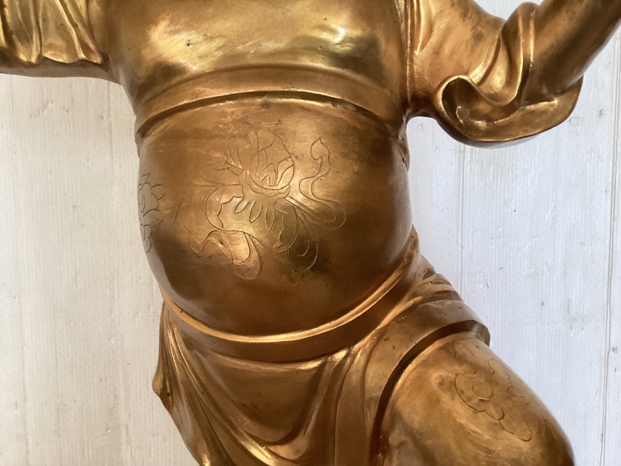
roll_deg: -2.7
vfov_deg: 45.4
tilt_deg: -12.8
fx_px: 556
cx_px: 310
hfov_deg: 58.4
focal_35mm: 31
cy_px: 233
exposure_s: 1/60
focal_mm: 3.3
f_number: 2.4
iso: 160
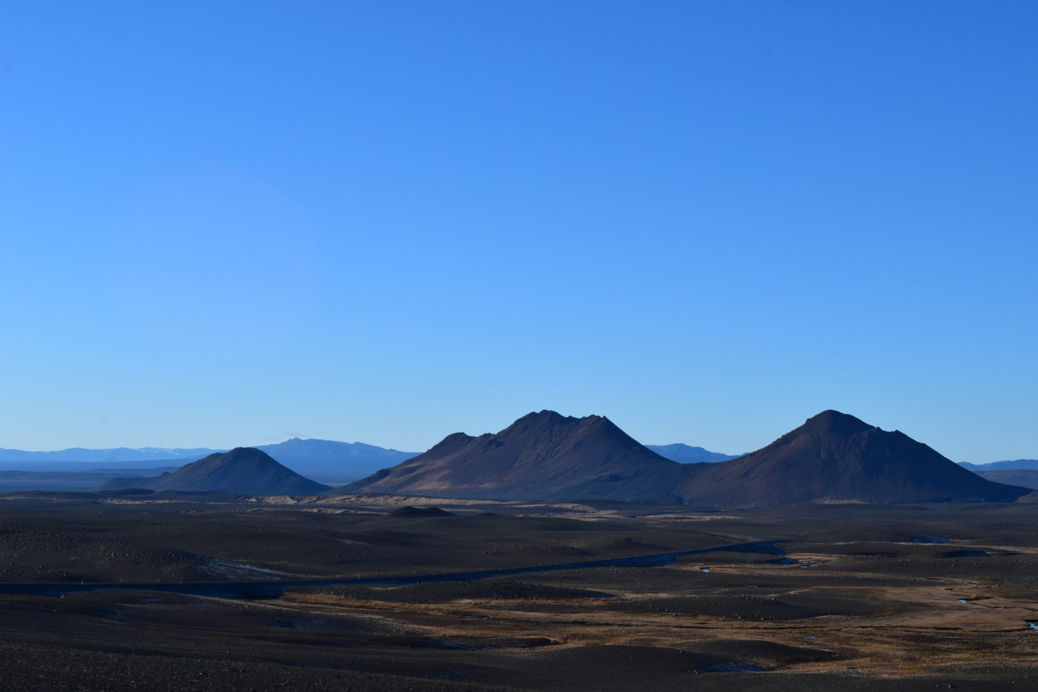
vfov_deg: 21.6
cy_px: 346
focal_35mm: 63
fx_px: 1816
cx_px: 519
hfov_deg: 31.9
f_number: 11
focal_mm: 42
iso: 400
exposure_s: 1/500
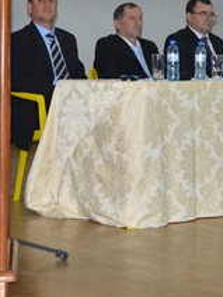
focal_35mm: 114
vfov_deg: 17.0
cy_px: 23
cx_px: 174
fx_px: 979
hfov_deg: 12.9
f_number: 4
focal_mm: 28
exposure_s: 1/60
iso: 500
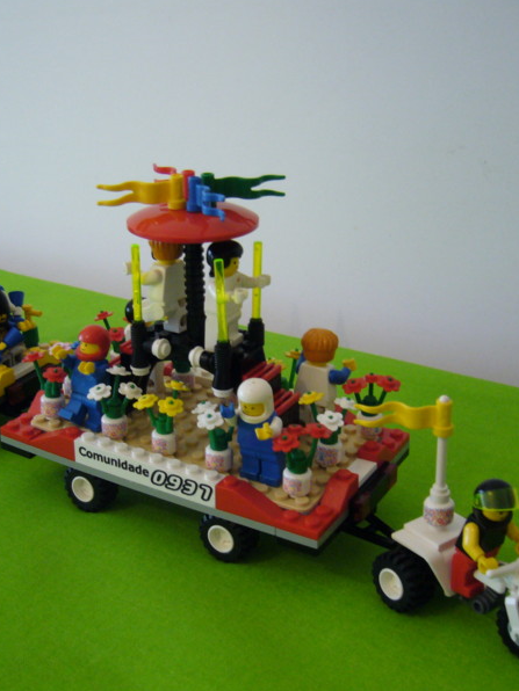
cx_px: 168
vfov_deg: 40.4
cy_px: 346
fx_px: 940
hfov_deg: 30.6
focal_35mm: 47
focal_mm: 5.8
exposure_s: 1/15
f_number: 2.8
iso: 200
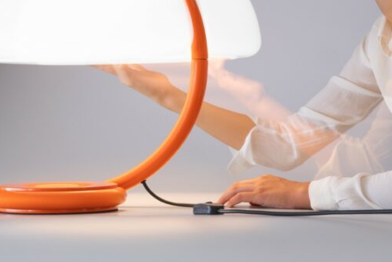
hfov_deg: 15.1
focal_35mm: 136
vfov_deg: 10.1
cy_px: 71
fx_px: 1482
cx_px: 169
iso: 50
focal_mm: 85
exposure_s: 1
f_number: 16
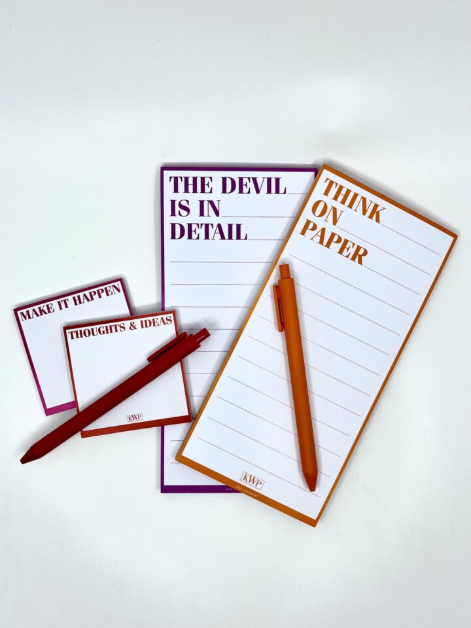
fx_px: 472
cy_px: 314
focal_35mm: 26
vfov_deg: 67.3
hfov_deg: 53.1
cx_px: 236
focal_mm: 5.1
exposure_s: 1/1175
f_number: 1.6
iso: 32
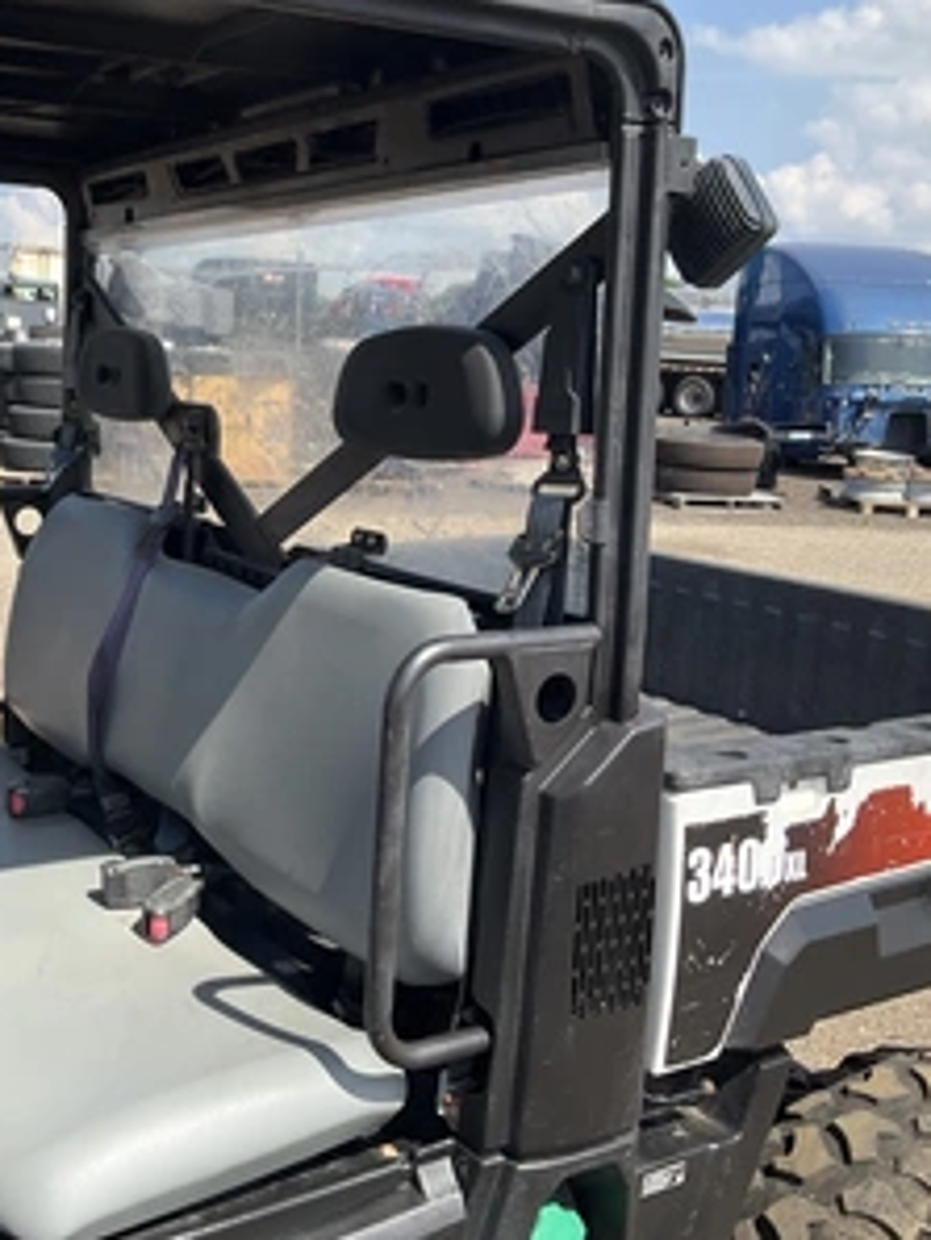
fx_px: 1398
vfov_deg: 47.8
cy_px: 618
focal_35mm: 39
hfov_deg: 36.0
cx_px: 238
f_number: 1.8
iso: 25
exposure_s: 1/883
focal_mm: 3
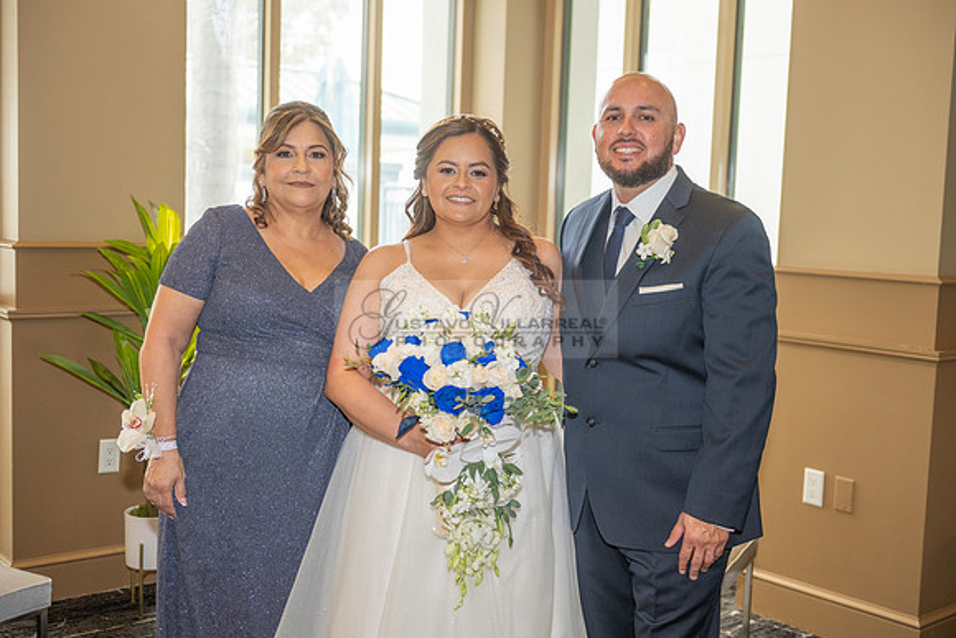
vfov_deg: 30.5
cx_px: 478
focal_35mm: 44
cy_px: 319
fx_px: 1169
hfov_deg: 44.5
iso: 500
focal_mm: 44
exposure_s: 1/160
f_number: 3.2
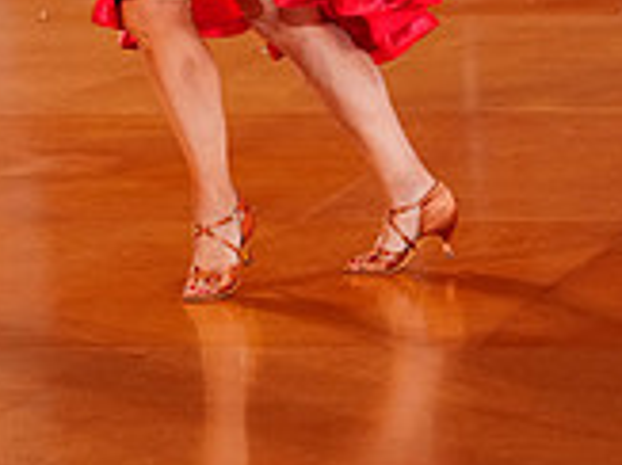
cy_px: -495
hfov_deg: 3.9
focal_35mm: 509
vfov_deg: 2.9
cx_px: -55
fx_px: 9139
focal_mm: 149
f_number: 3.5
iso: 2000
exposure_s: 1/160
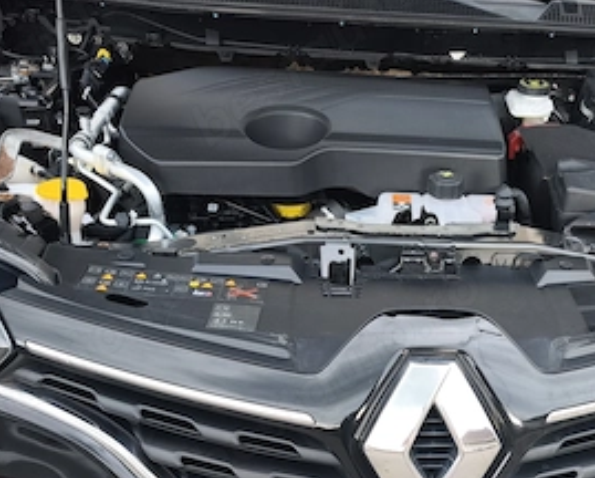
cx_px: 509
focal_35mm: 50
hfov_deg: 35.6
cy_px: 405
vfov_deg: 29.4
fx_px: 882
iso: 320
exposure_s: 1/491
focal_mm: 6.57
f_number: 1.6
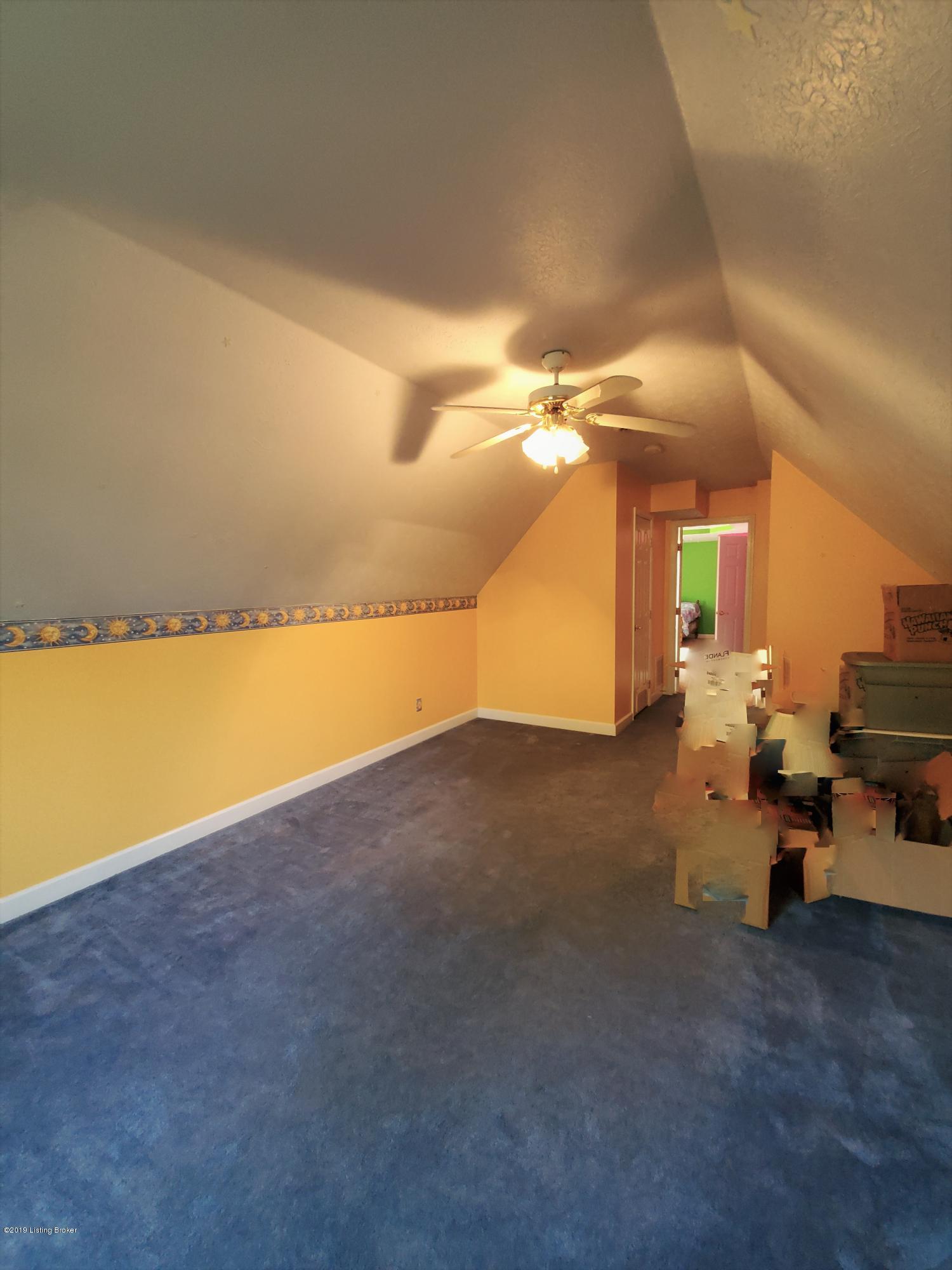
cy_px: 635
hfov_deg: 89.9
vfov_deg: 106.2
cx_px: 476
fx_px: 477
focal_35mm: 13
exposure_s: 1/24
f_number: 2.2
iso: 800
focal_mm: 1.8
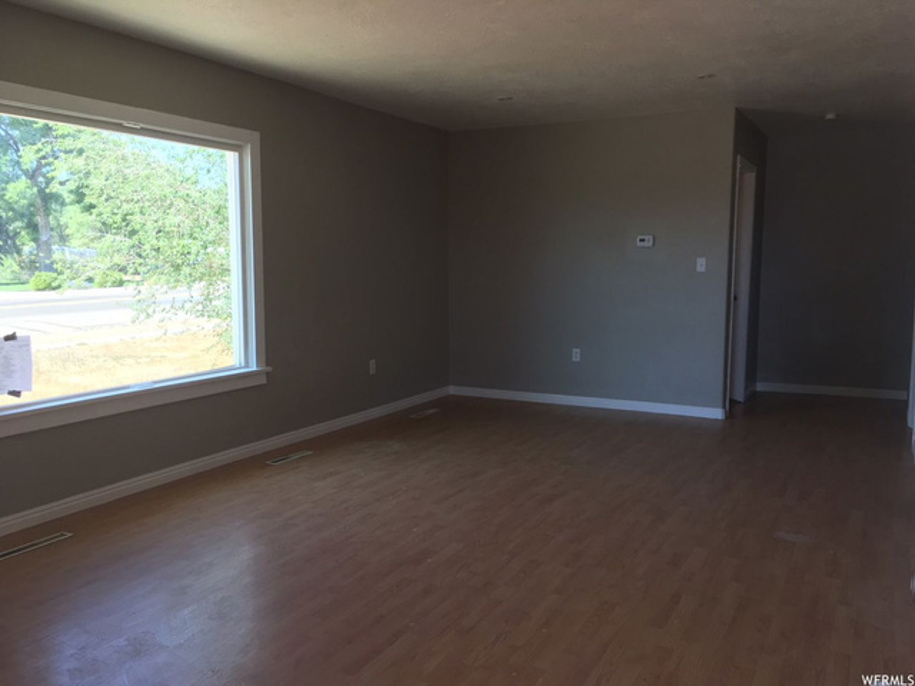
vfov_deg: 48.2
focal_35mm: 29
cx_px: 458
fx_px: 767
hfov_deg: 61.7
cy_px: 343
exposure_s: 1/120
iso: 32
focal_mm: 4.15
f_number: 2.2
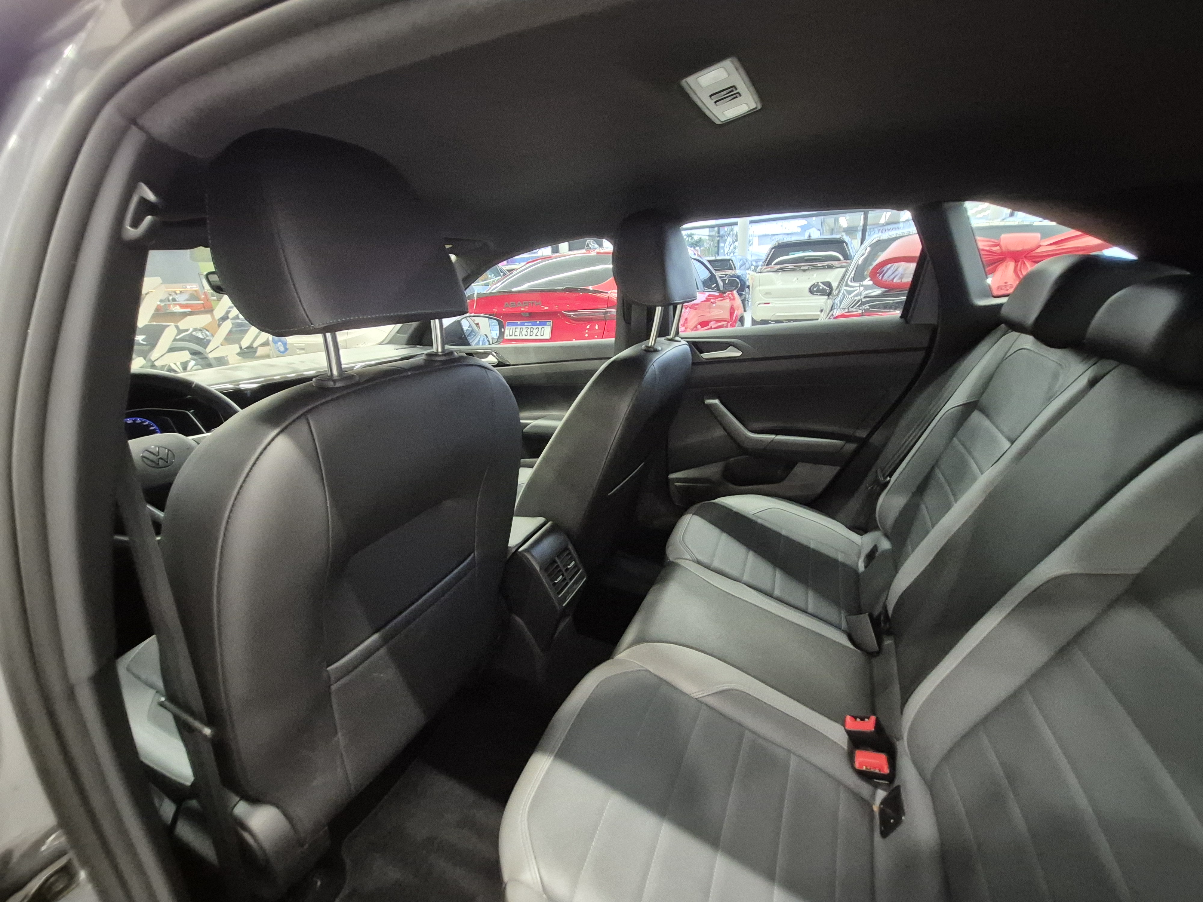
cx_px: 602
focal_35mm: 13
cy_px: 451
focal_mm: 1.74
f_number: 2.2
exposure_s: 1/24
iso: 1250
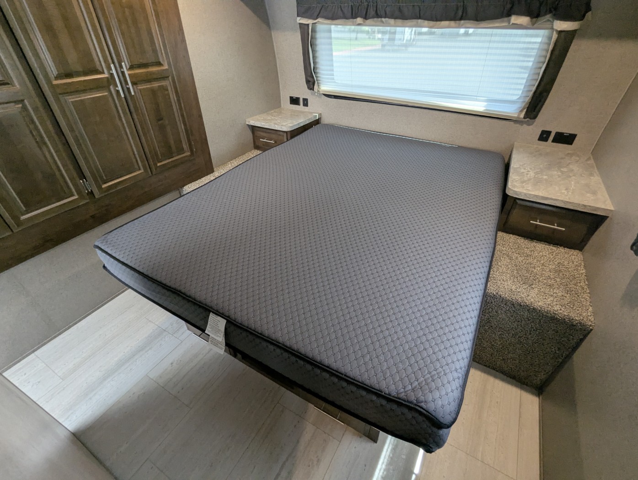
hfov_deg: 94.4
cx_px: 319
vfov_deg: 78.2
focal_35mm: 16
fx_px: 295
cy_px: 240
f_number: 2.2
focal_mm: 2.35
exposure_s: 1/47.3
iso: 196
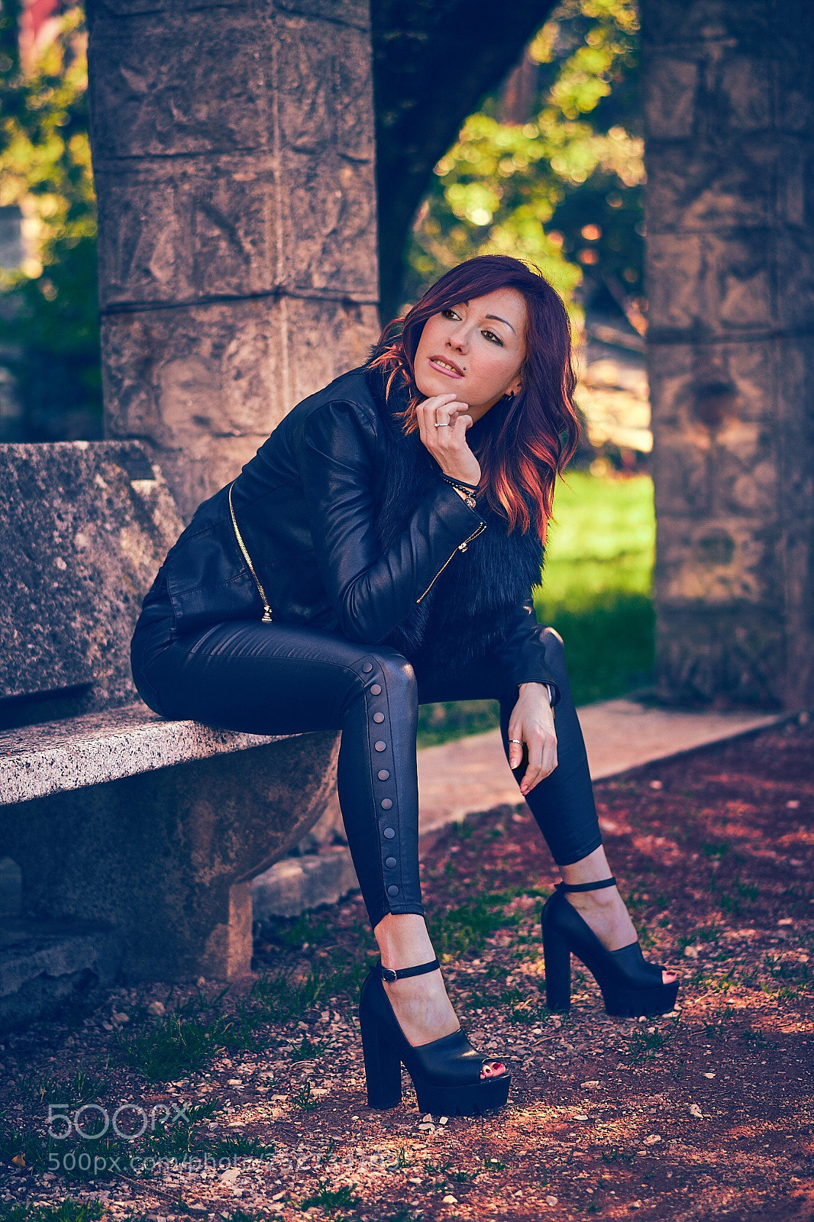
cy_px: 611
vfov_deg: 24.6
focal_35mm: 82
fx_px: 2799
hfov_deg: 16.5
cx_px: 407
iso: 100
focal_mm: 55
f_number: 1.8
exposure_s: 1/320
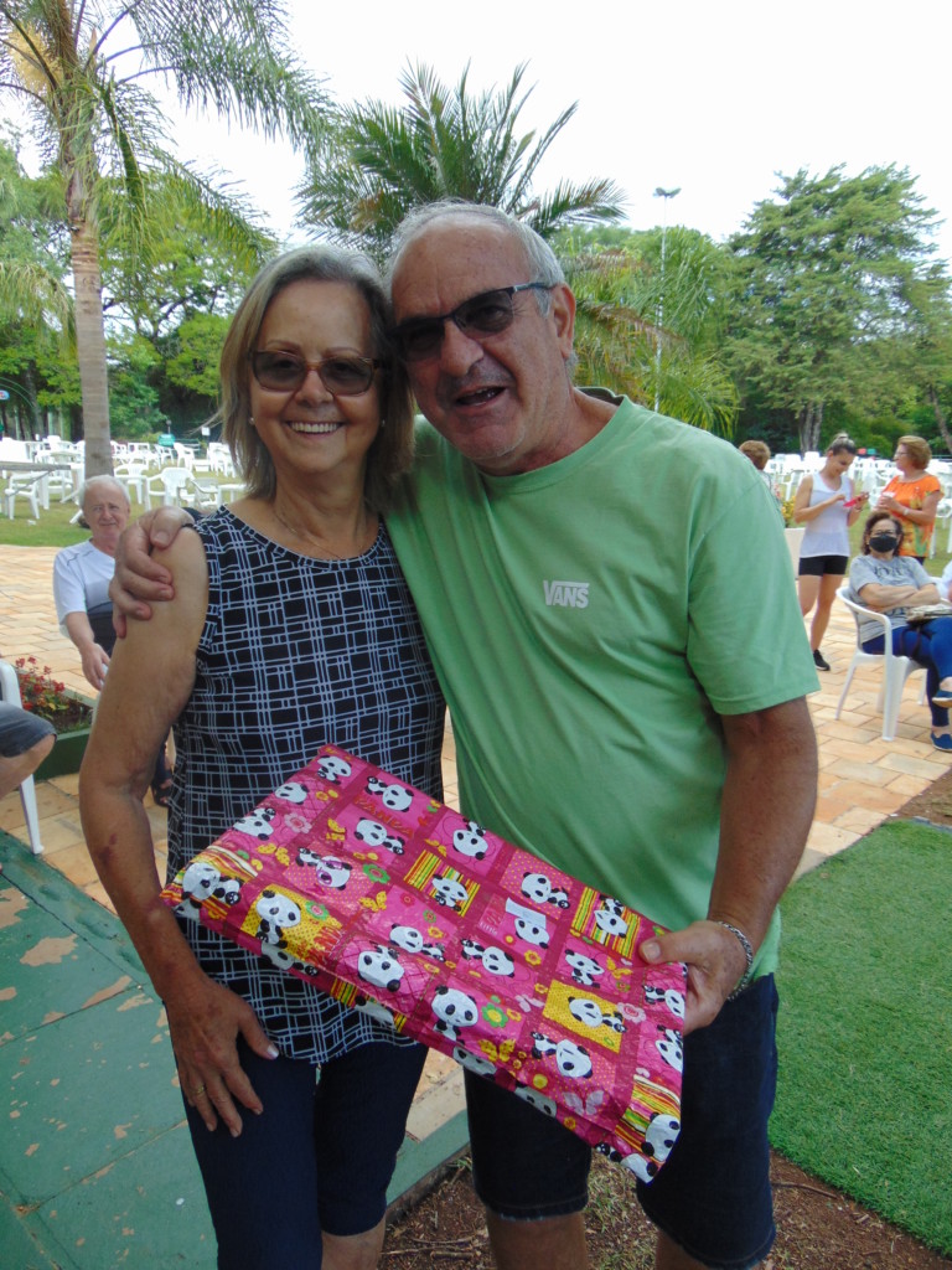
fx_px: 917
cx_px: 476
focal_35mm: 25
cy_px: 635
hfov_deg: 54.9
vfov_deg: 69.4
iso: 80
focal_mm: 4.5
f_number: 3
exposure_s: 1/200
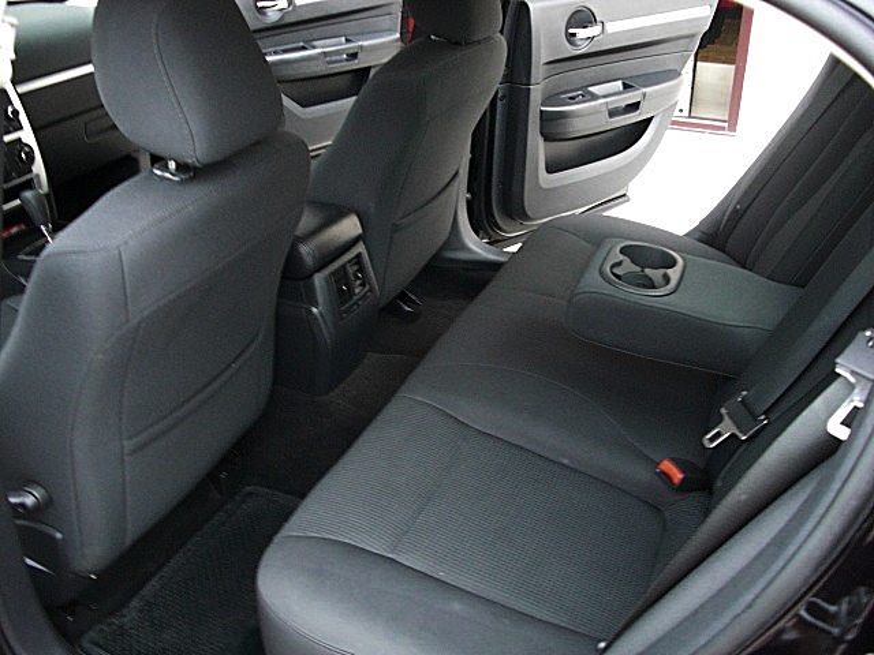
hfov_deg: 51.4
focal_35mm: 36
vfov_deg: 39.7
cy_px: 328
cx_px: 437
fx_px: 909
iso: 400
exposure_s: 1/60
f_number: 2.8
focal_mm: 6.3
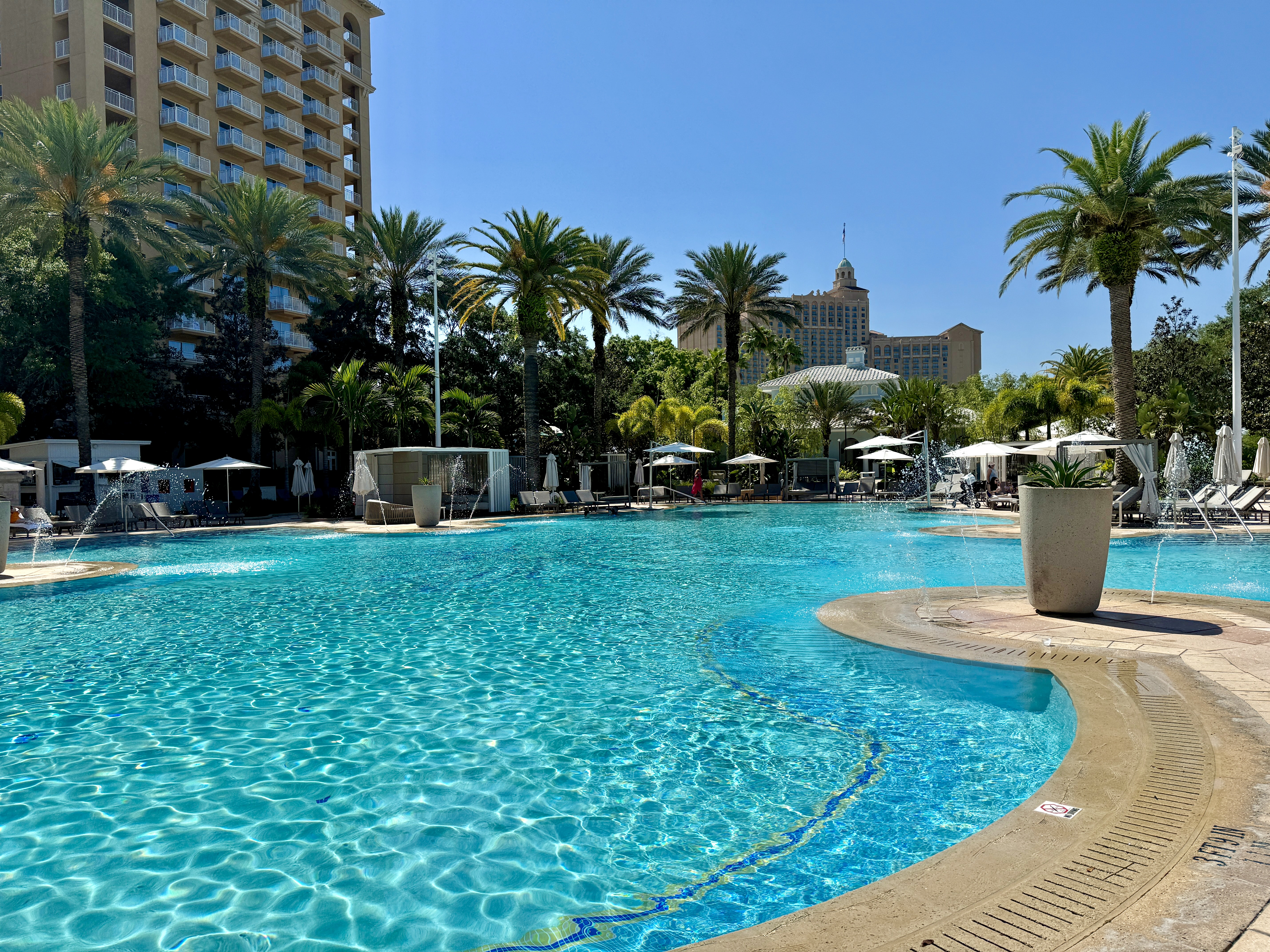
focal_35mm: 24
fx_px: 881
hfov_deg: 71.6
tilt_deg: -1.2
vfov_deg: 56.8
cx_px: 635
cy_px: 476
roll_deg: +1.0
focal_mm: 6.76
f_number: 1.78
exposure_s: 1/9009
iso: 80
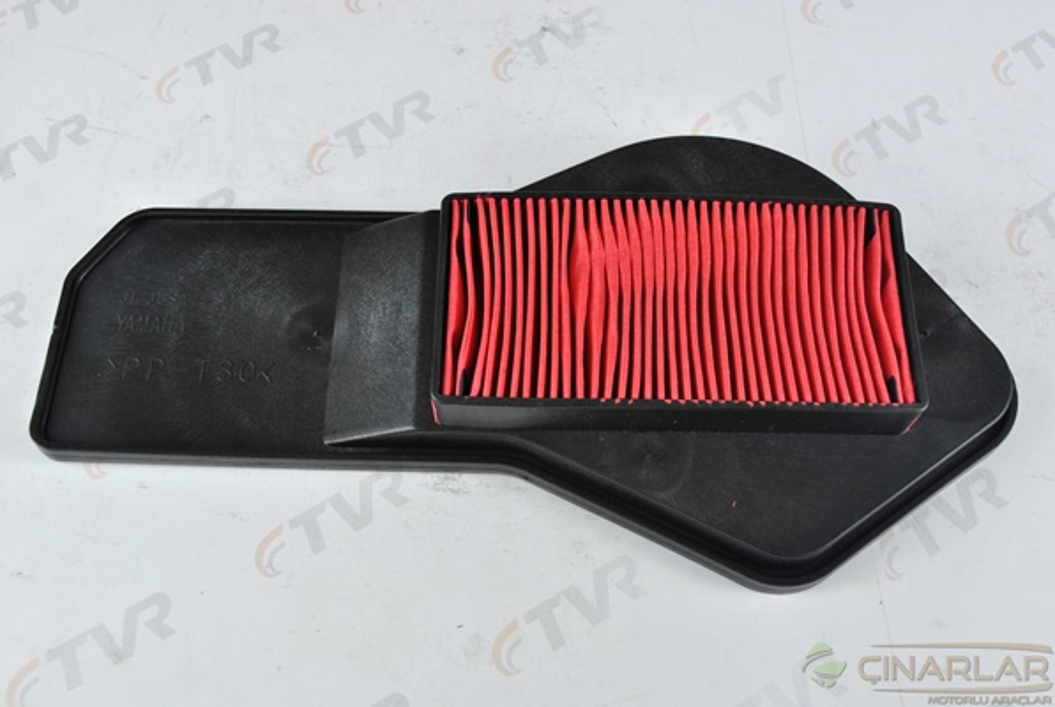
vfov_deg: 34.3
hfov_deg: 49.5
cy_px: 354
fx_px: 1145
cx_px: 528
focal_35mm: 39
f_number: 5.6
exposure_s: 1/15
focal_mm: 26
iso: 200
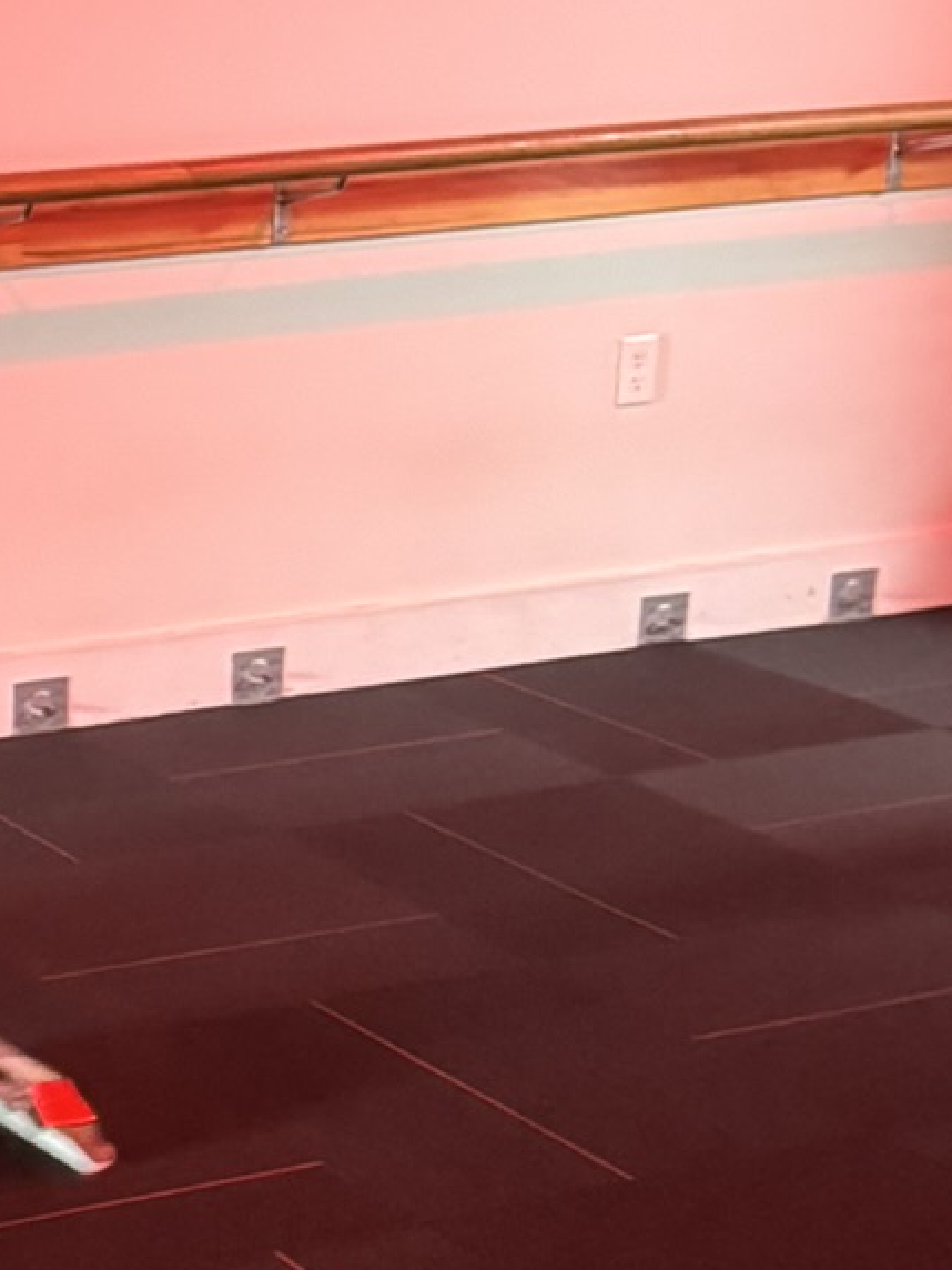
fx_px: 3154
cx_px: -313
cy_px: 866
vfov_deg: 22.6
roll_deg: +1.2
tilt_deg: -18.8
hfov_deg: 16.2
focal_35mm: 86
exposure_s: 1/33
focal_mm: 6.76
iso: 1000
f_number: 1.78
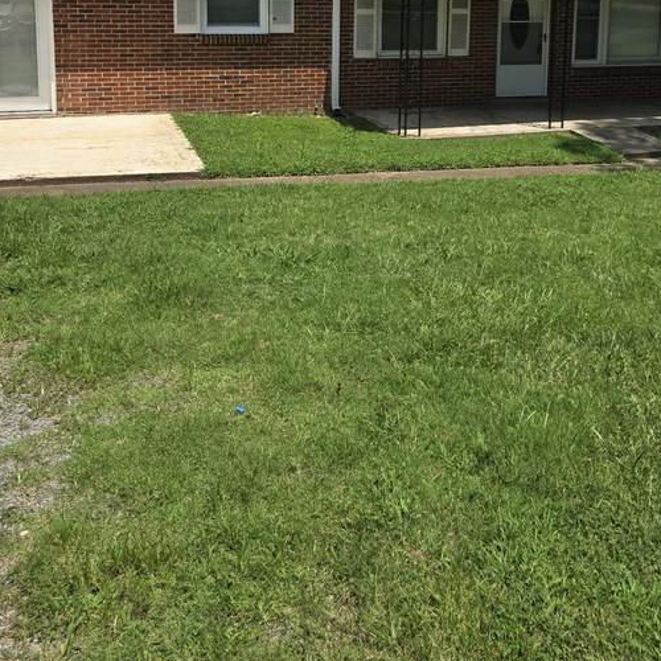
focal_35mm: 39
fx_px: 843
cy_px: 107
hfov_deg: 42.8
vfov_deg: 40.6
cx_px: 368
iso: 32
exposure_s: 1/2921
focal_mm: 5.4
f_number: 1.8
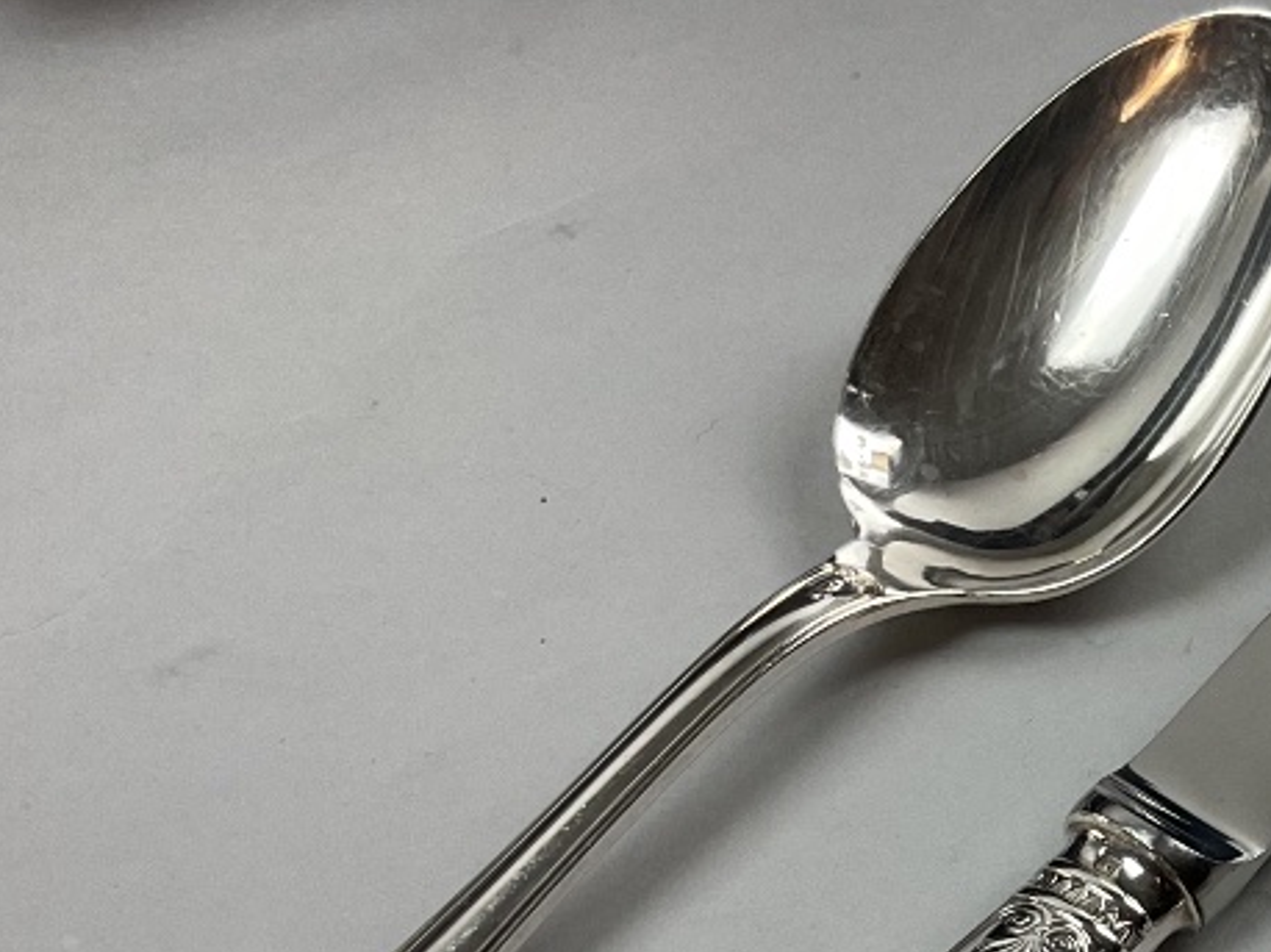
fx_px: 2789
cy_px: 1196
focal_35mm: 76
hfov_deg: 23.9
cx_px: 1421
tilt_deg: -59.8
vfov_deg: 18.2
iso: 64
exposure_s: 1/120
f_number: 1.8
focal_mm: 3
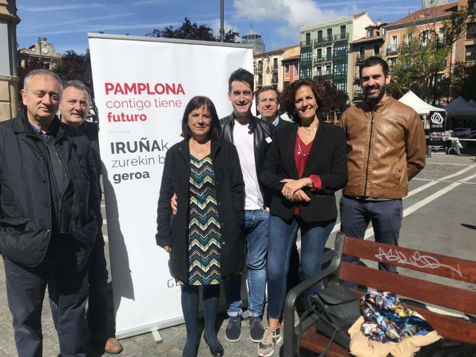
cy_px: 178
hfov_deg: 63.4
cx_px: 238
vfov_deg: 49.7
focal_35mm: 28
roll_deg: -0.2
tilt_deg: -5.8
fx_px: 385
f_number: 1.8
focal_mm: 3.99
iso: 20
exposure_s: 1/4000
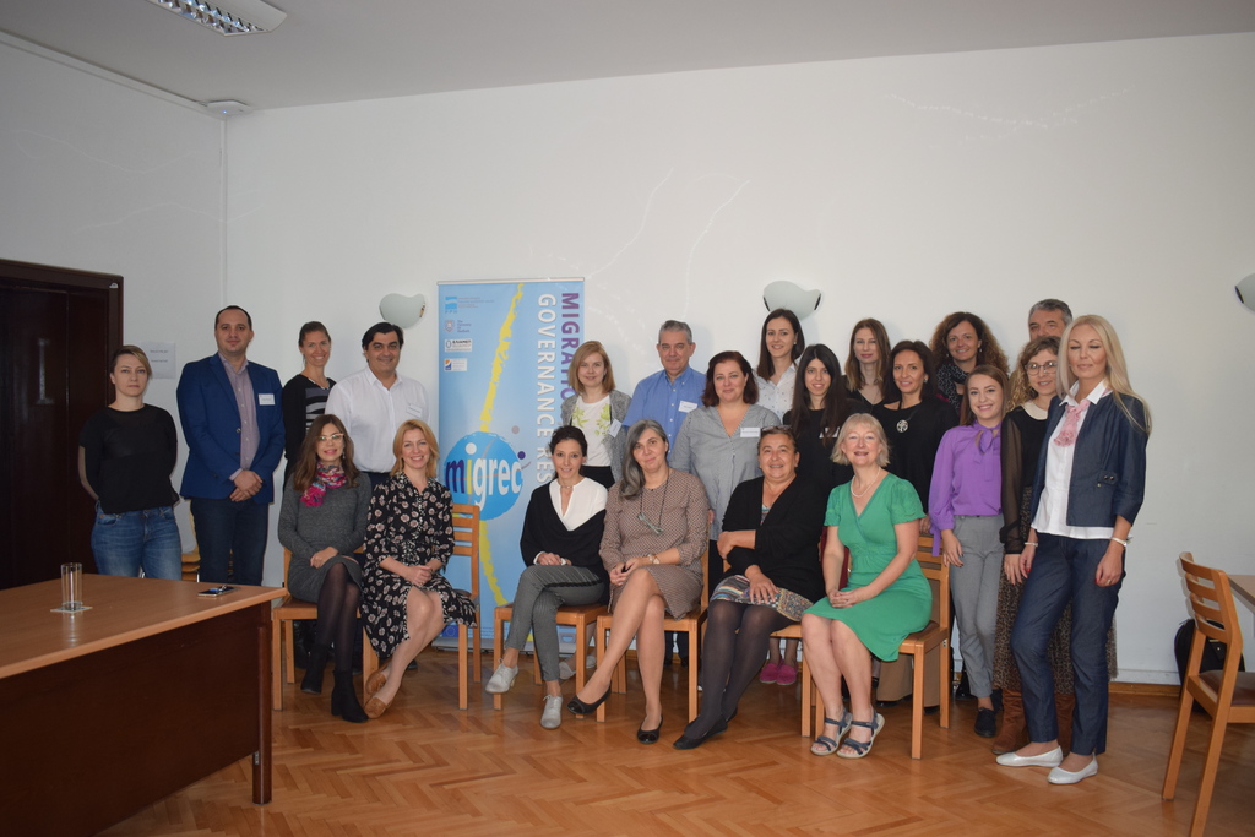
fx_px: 1098
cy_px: 418
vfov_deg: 41.7
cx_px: 628
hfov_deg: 59.5
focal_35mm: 32
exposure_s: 1/80
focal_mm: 21
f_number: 4.5
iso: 800
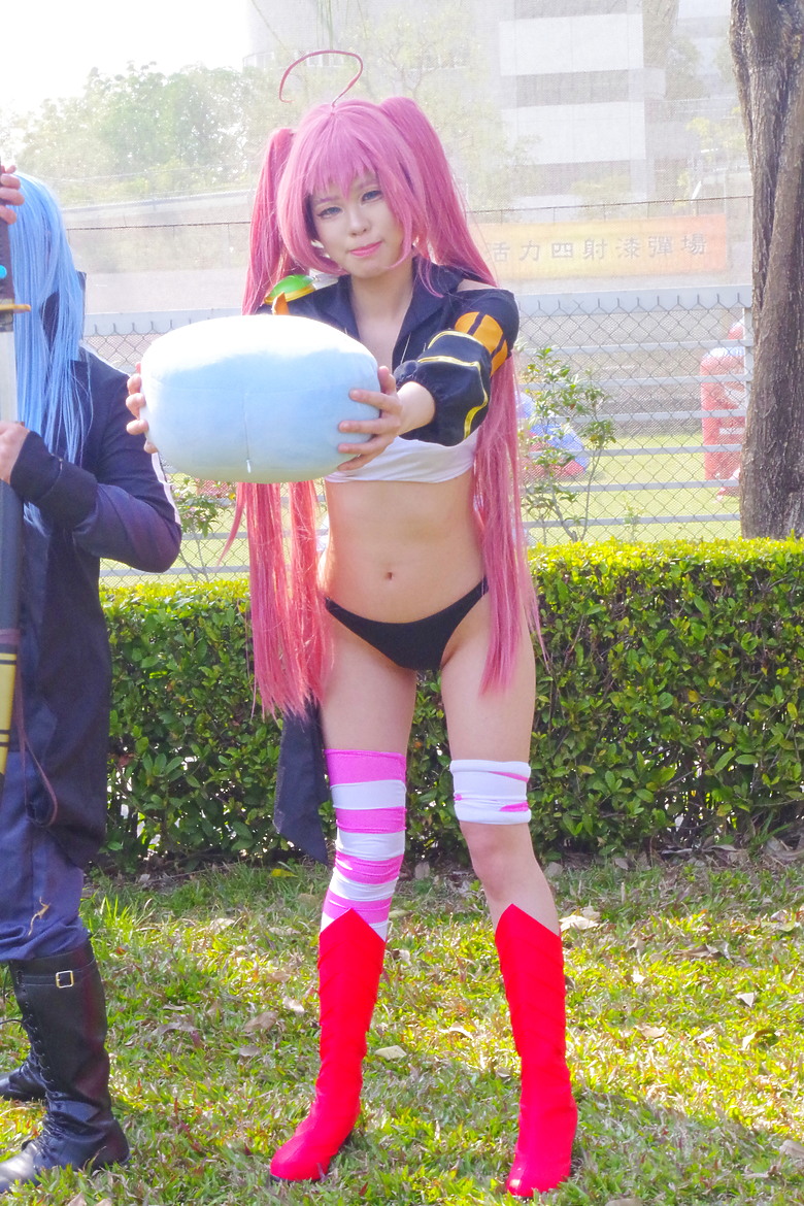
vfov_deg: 31.2
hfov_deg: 21.1
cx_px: 402
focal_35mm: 64
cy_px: 603
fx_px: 2161
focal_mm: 43
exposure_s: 1/60
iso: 2000
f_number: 5.6
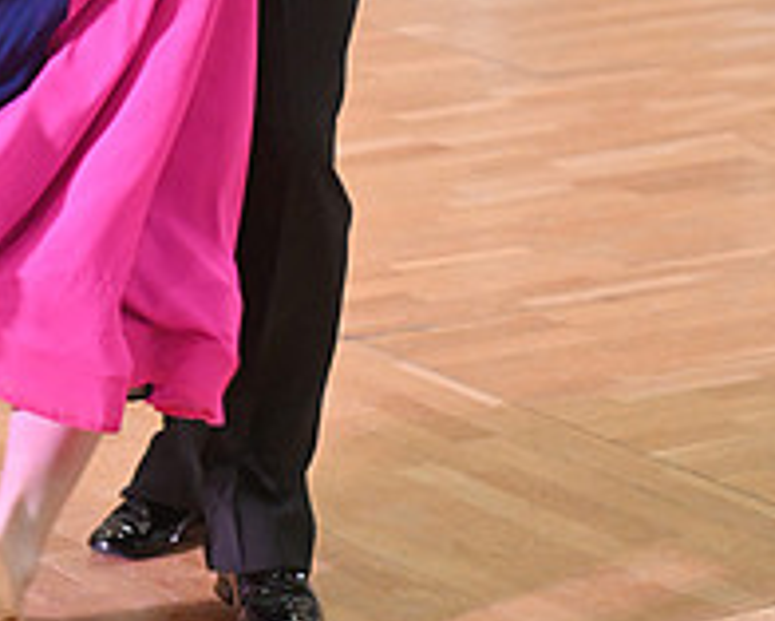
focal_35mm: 194
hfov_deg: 9.9
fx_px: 4452
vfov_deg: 7.9
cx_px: 34
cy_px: -218
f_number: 4.5
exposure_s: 1/400
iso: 3200
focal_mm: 70
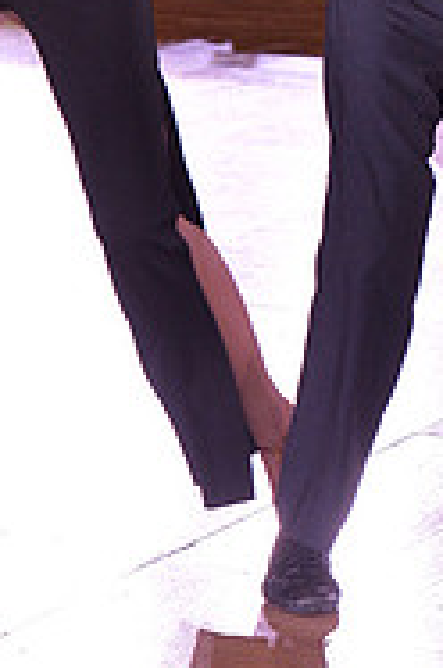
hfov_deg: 4.8
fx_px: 5298
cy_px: -157
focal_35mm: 286
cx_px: 216
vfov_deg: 7.2
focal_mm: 92
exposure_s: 1/250
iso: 2000
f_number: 6.3
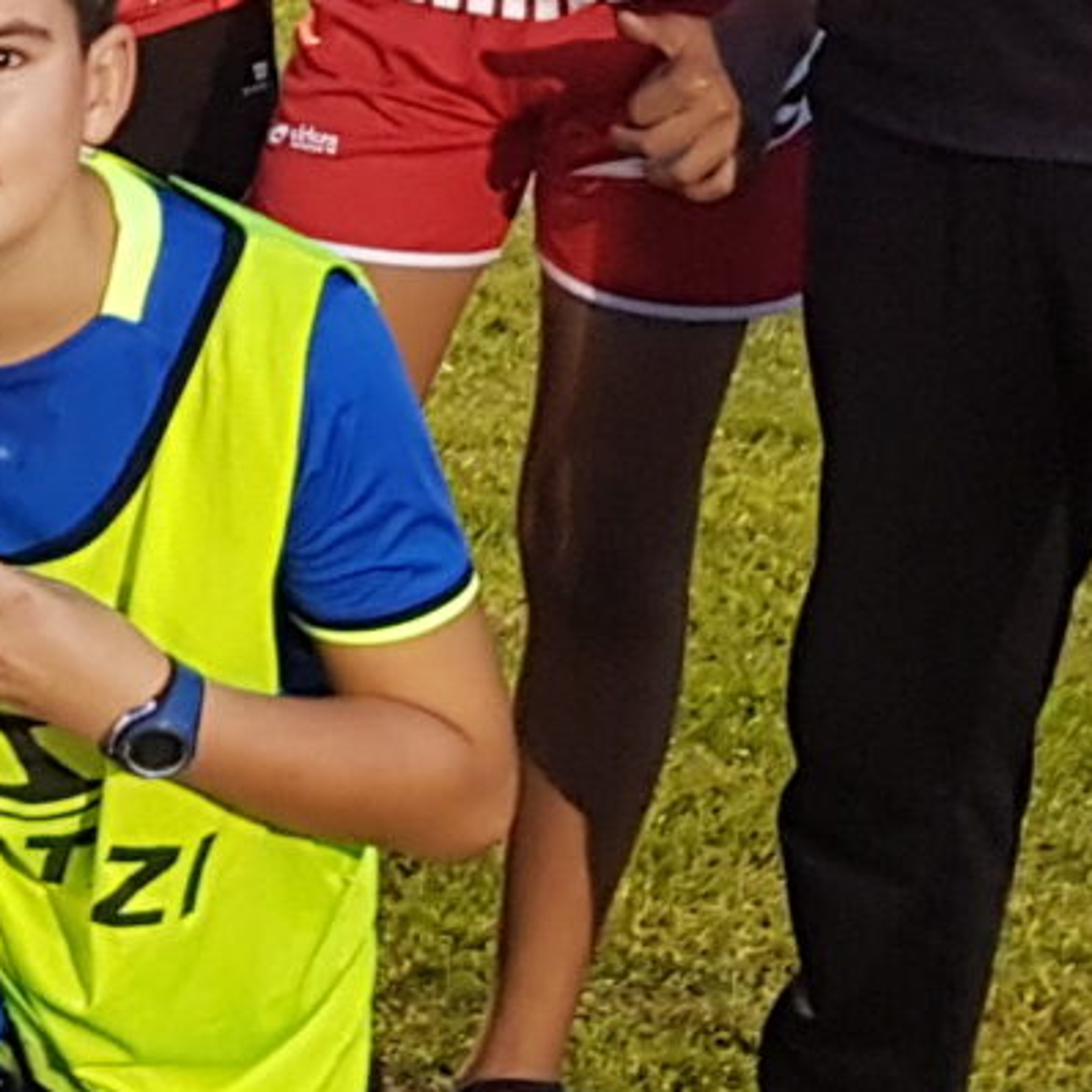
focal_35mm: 148
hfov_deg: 10.7
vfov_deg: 11.6
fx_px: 5282
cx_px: -1139
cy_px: -154
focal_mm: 4.2
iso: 200
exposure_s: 1/14
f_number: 1.7
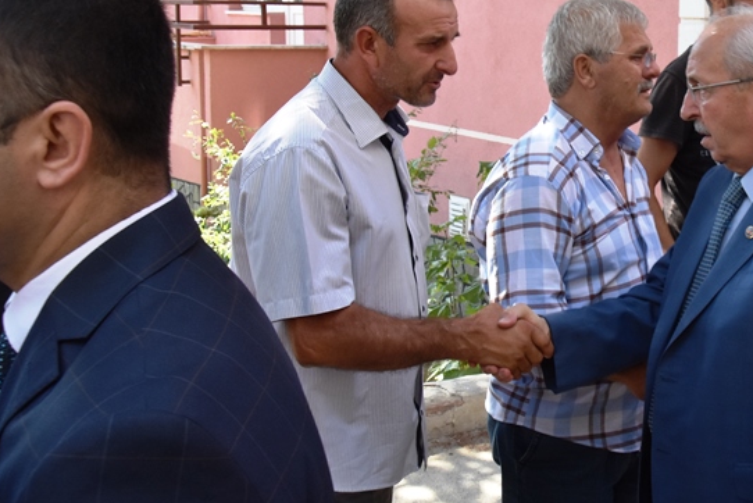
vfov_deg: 26.5
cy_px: 202
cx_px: 693
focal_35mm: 51
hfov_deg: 36.2
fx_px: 1067
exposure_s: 1/200
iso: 800
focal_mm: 18
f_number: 7.1
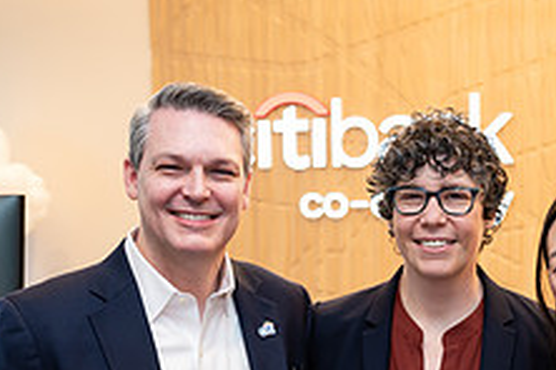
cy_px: 381
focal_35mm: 73
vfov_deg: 18.1
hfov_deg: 27.4
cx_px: 408
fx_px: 1127
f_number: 3.2
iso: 320
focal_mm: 27.5
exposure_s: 1/160
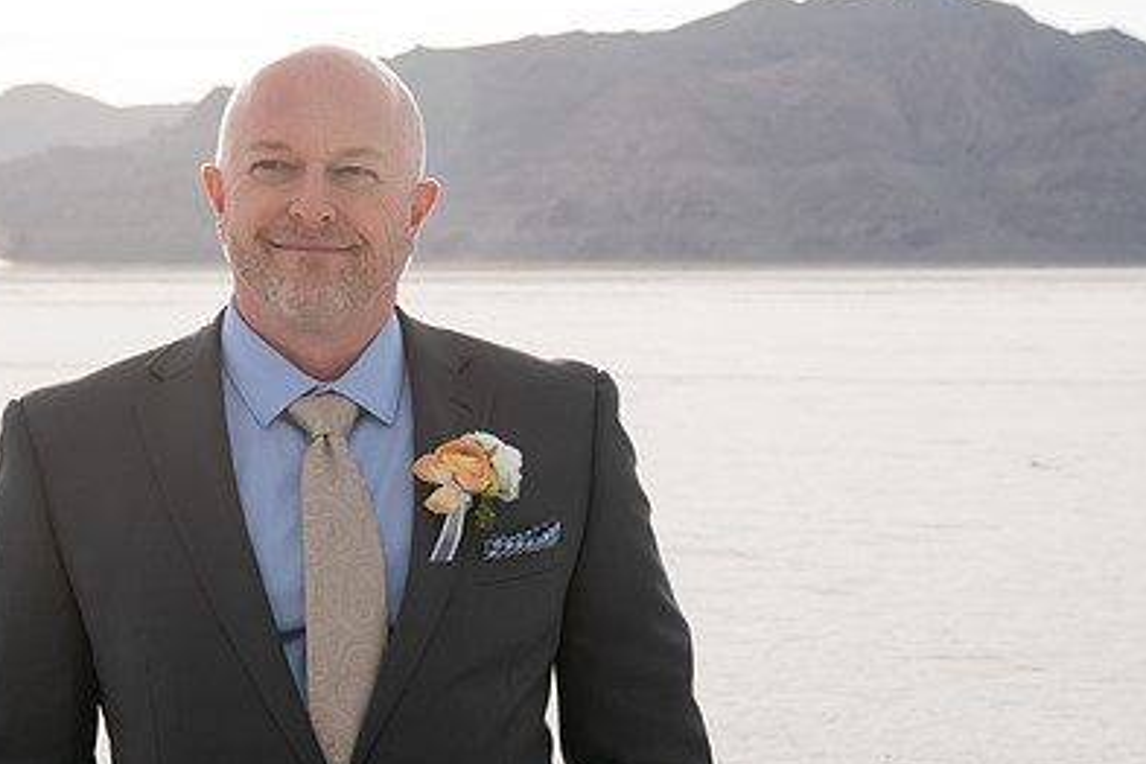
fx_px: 3215
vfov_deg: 13.6
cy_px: 342
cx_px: 495
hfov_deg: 20.2
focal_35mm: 101
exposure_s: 1/400
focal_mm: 58
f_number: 8
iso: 200
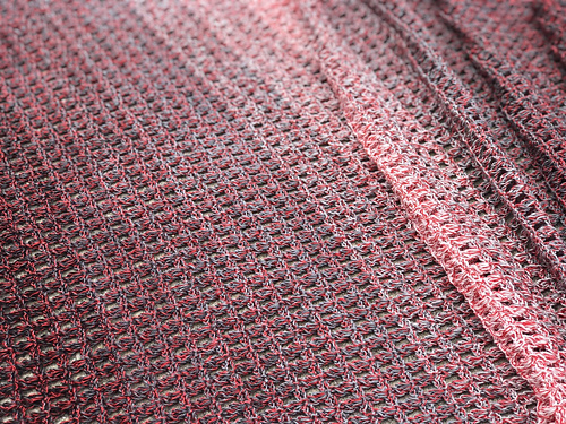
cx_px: 283
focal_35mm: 57
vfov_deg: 25.7
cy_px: 212
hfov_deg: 33.8
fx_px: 932
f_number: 2.8
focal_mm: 6.6
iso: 20
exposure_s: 1/499
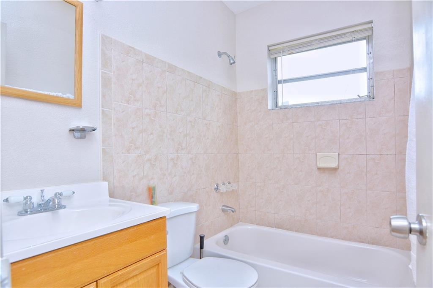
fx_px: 216
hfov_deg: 90.0
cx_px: 216
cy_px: 144
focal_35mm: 18
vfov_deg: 67.3
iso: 320
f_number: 7.1
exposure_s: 1/100
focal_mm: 12
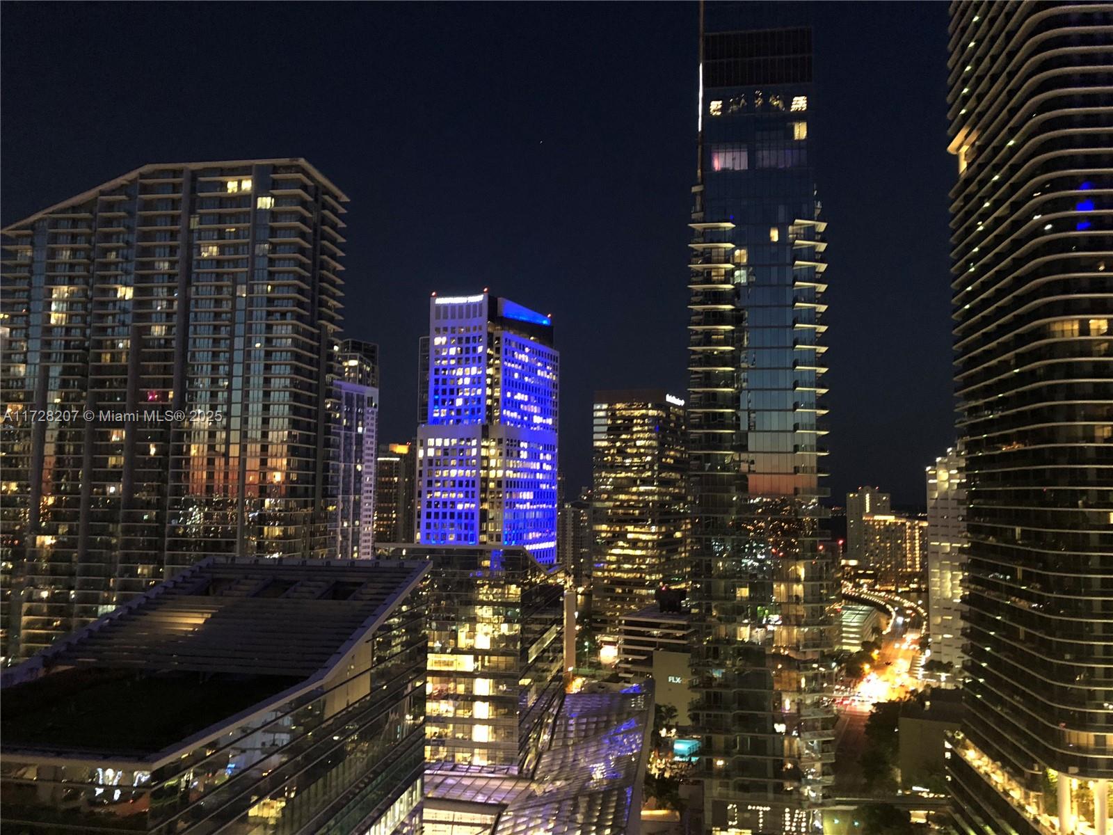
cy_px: 418
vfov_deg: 49.7
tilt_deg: +2.8
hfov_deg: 63.4
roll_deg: -0.6
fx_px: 900
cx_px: 556
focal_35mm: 28
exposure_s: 1/4
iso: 200
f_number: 1.8
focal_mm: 3.99
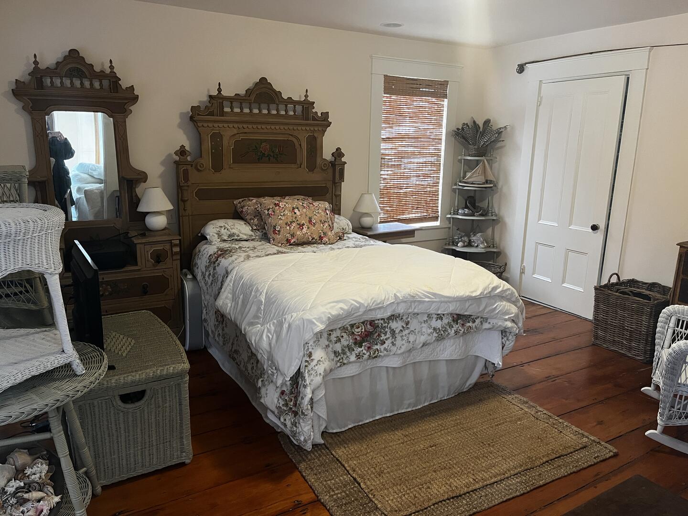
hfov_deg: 67.3
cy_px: 258
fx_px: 517
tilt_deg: -13.8
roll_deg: -1.4
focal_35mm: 26
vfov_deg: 53.1
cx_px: 344
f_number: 1.6
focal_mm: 5.1
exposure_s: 1/60
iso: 400
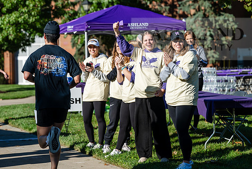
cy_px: 79
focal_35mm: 118
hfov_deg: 17.3
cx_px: 116
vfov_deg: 11.6
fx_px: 827
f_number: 3.5
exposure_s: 1/1250
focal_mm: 102
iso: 100
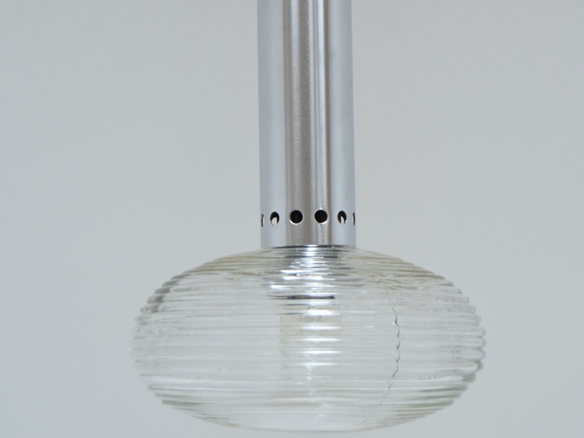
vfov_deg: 13.5
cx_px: 296
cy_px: 177
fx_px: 1856
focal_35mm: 110
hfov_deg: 17.9
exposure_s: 1/100
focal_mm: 46
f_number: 5.3
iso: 1600
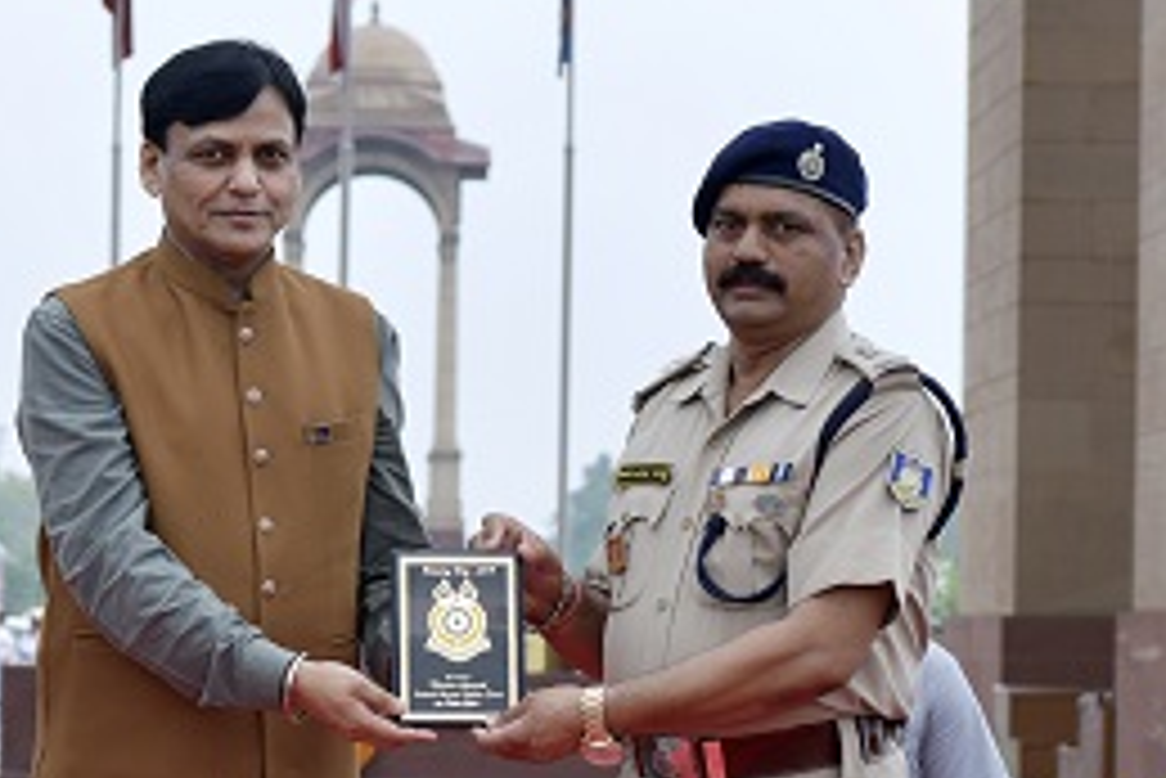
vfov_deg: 7.8
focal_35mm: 176
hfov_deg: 11.7
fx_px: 5703
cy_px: 686
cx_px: 419
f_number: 5.6
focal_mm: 62
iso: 200
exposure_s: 1/100
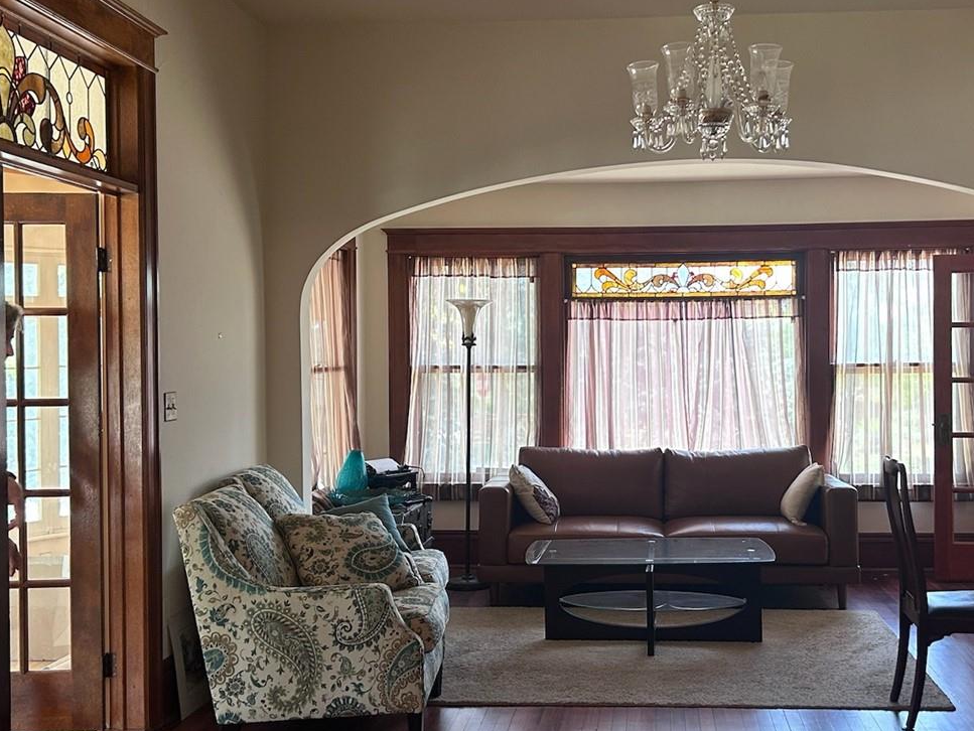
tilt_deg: -0.5
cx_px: 573
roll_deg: +0.6
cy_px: 356
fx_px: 1210
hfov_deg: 43.7
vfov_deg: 33.6
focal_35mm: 43
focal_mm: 5.7
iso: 125
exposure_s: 1/60
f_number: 1.5
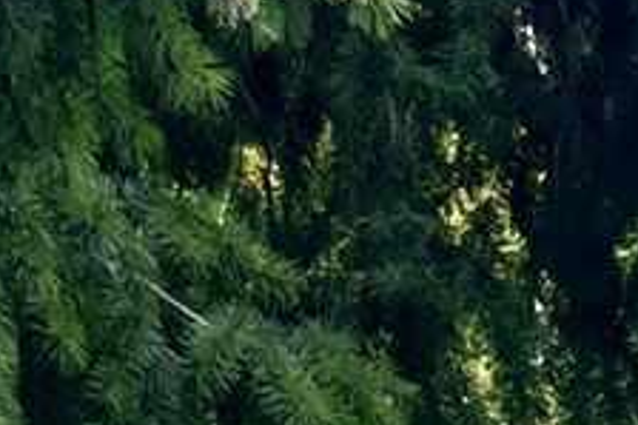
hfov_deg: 7.3
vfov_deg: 4.0
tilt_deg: -0.4
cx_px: 923
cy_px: 2607
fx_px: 4923
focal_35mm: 278
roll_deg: +1.2
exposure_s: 1/326
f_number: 1.5
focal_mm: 5.7
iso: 50
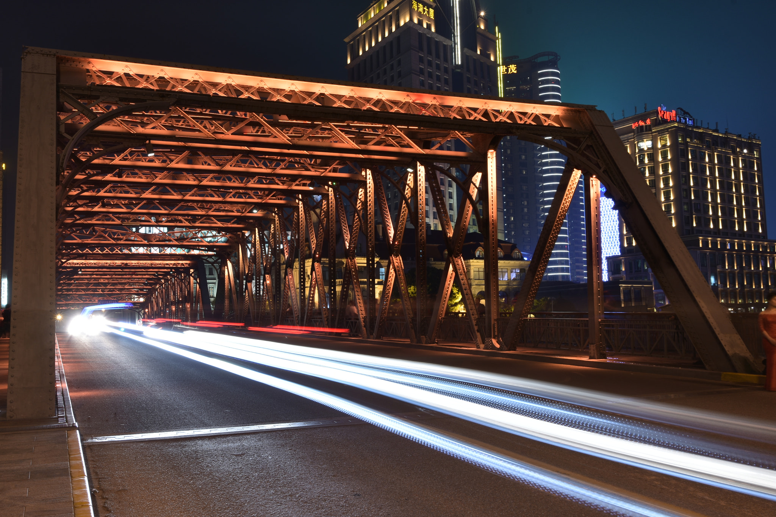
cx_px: 388
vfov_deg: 36.9
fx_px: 776
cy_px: 258
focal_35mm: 36
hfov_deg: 53.1
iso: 100
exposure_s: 5
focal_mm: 24
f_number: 14
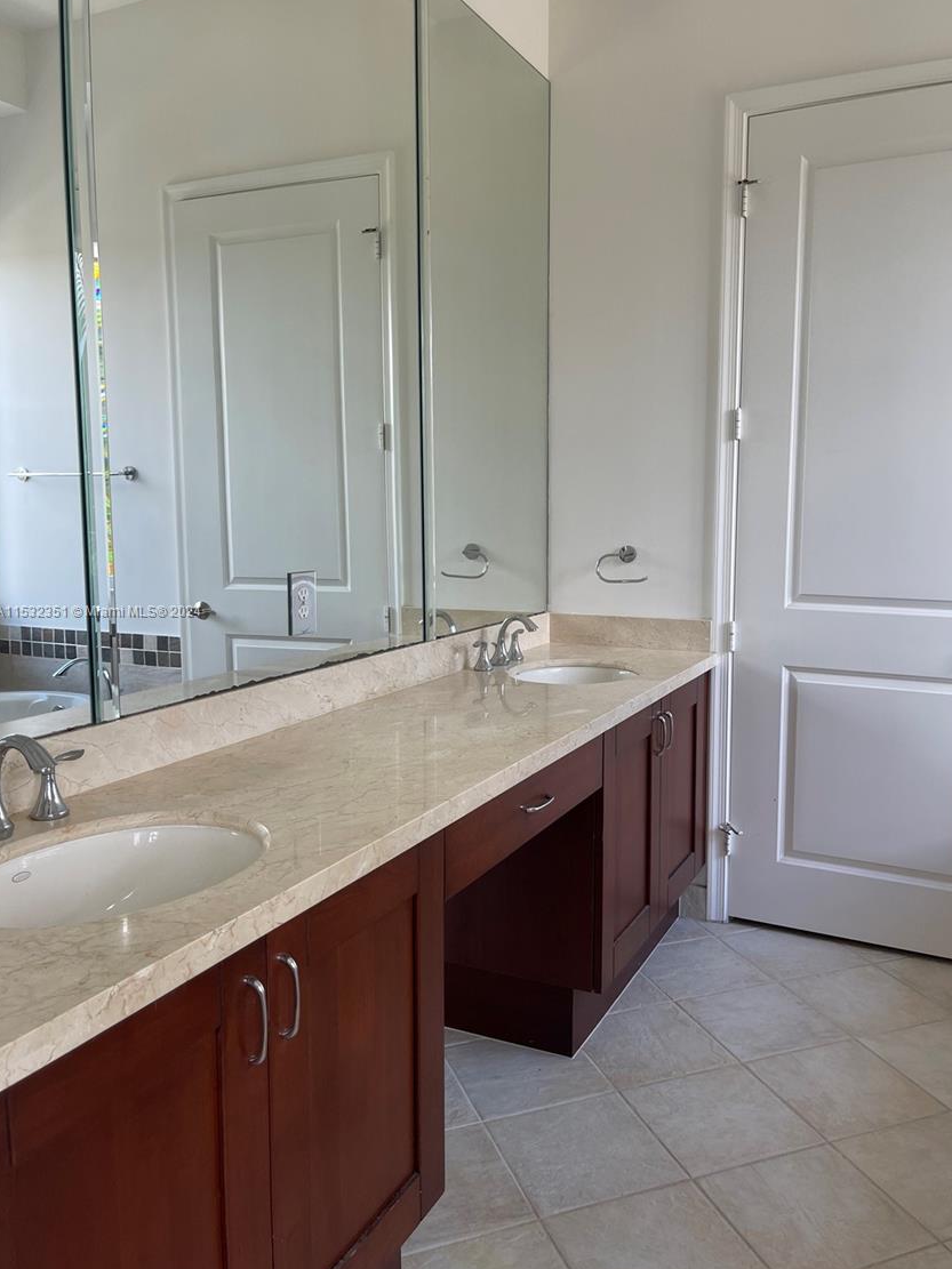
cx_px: 506
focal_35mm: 27
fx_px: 990
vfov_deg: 65.3
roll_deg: -0.3
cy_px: 612
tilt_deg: -5.9
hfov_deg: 51.3
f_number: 1.6
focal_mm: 5.1
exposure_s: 1/121
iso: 50
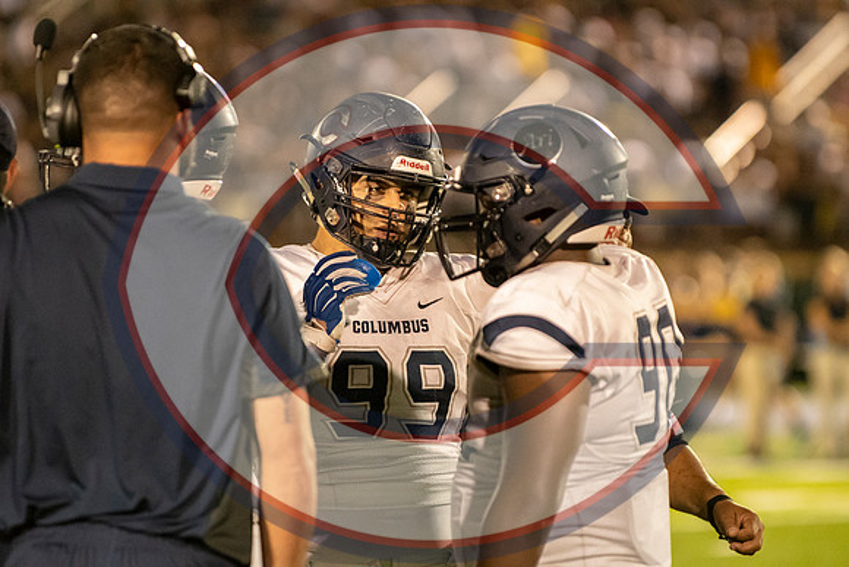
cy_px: 284
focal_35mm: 300
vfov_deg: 4.6
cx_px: 424
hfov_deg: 6.9
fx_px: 7076
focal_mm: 200
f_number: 2.8
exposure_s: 1/1000
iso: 10000
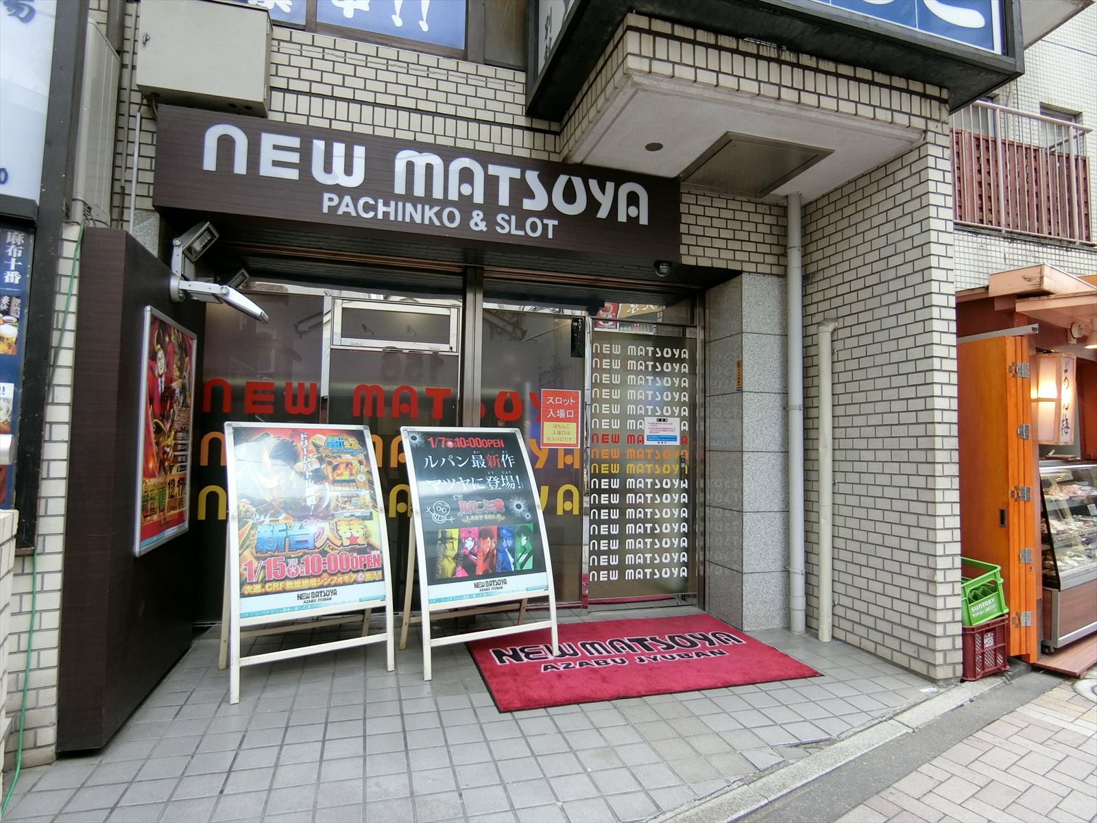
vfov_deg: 68.7
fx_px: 602
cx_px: 548
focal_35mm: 19
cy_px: 412
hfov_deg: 84.7
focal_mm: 4.06
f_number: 2.7
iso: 200
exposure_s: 1/125
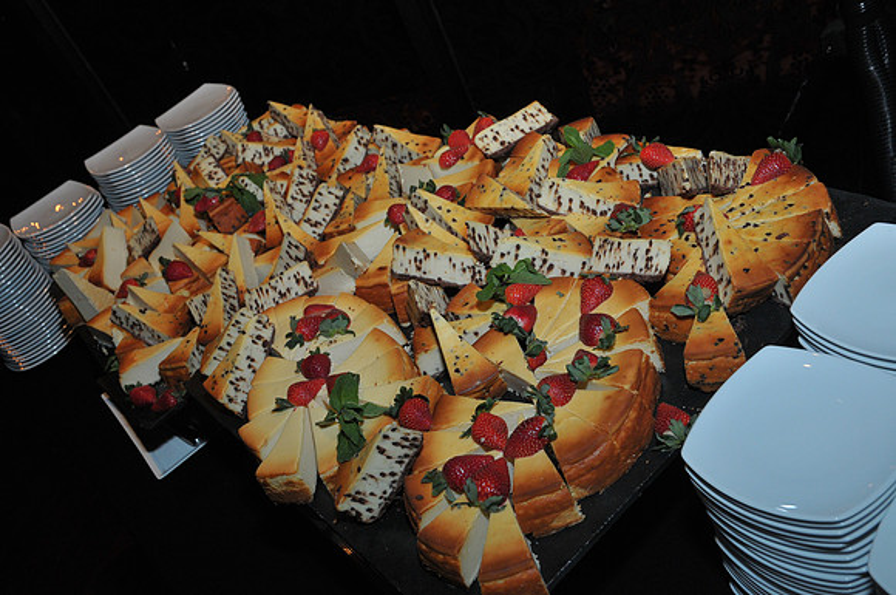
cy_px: 298
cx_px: 448
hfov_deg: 51.3
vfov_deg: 35.4
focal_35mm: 38
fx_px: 932
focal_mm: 25
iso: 640
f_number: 5.6
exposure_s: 1/40
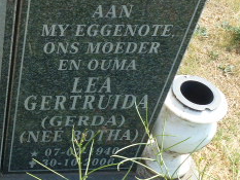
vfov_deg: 22.2
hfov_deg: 27.4
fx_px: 458
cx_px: -8
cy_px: 71
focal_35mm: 66
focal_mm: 4.3
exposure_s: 1/250
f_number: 4
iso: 100
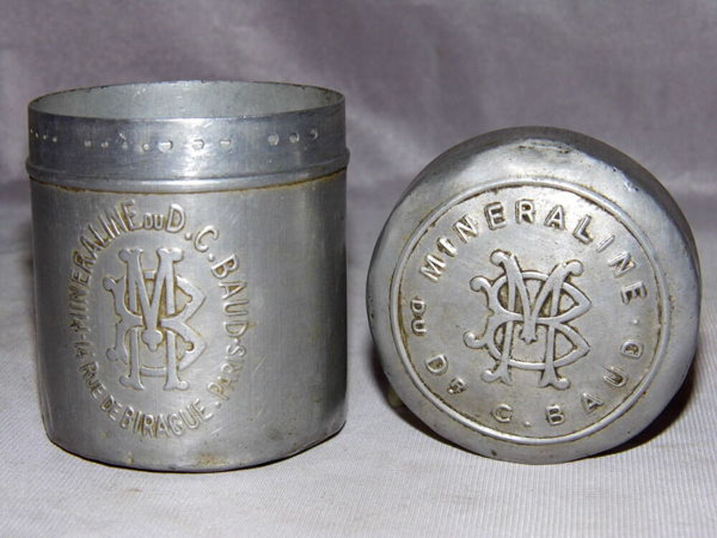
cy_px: 269
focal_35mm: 81
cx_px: 358
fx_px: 1678
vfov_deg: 18.2
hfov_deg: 24.1
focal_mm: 14.6
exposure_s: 1/60
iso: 100
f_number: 4.2
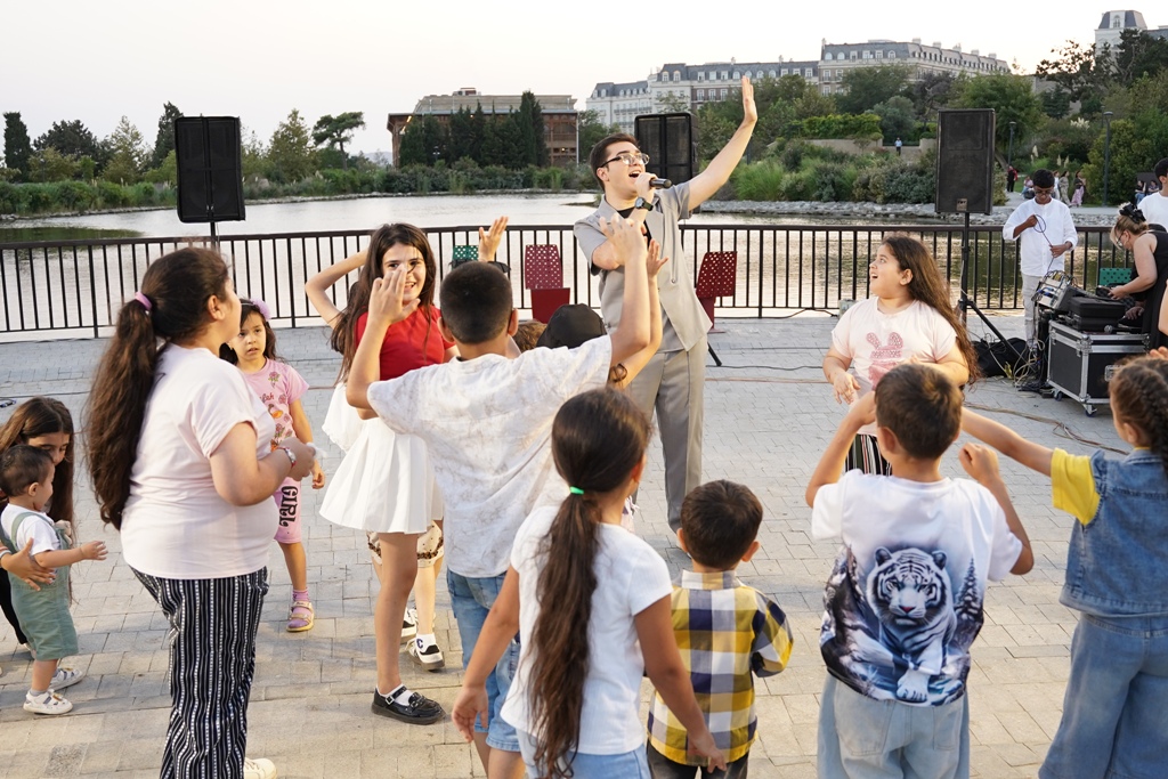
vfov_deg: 36.0
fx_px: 1201
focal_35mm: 37
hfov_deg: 51.9
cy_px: 390
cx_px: 584
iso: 800
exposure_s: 1/320
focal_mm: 25.1
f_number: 2.8
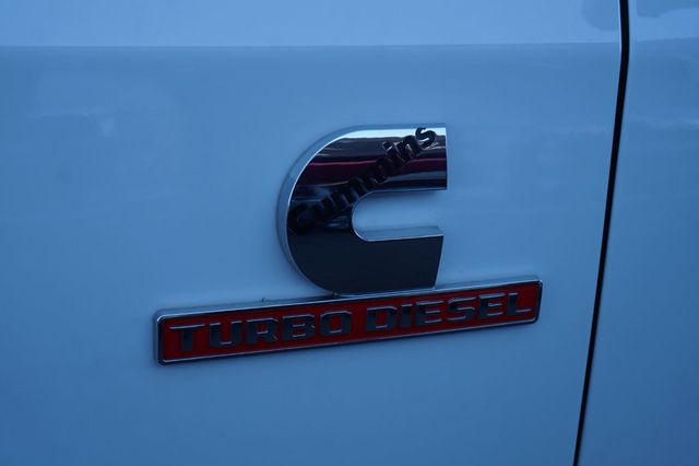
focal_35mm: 51
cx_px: 350
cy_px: 233
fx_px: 990
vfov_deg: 26.5
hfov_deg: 38.9
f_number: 6.3
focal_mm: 34
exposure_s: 1/60
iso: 100
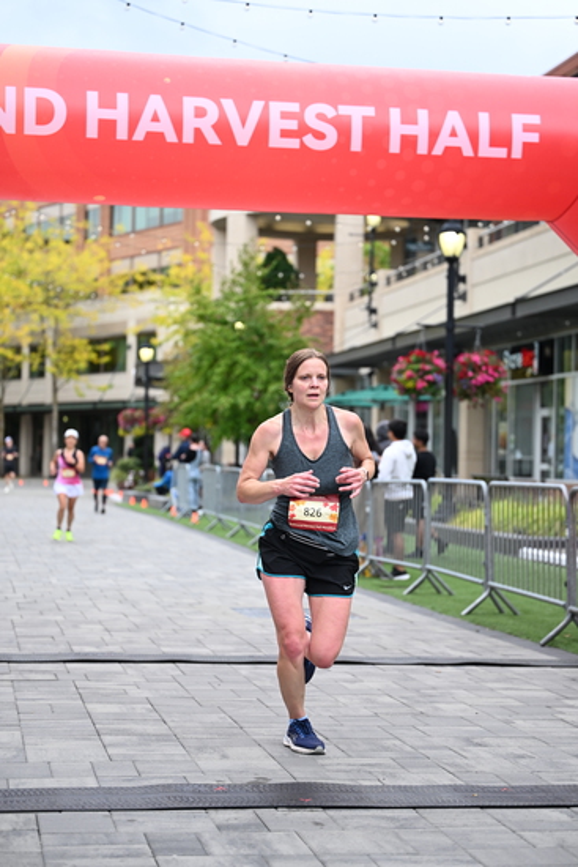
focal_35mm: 70
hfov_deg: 19.5
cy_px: 434
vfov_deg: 28.8
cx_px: 289
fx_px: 1685
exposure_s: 1/2000
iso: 640
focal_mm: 70
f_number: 2.8
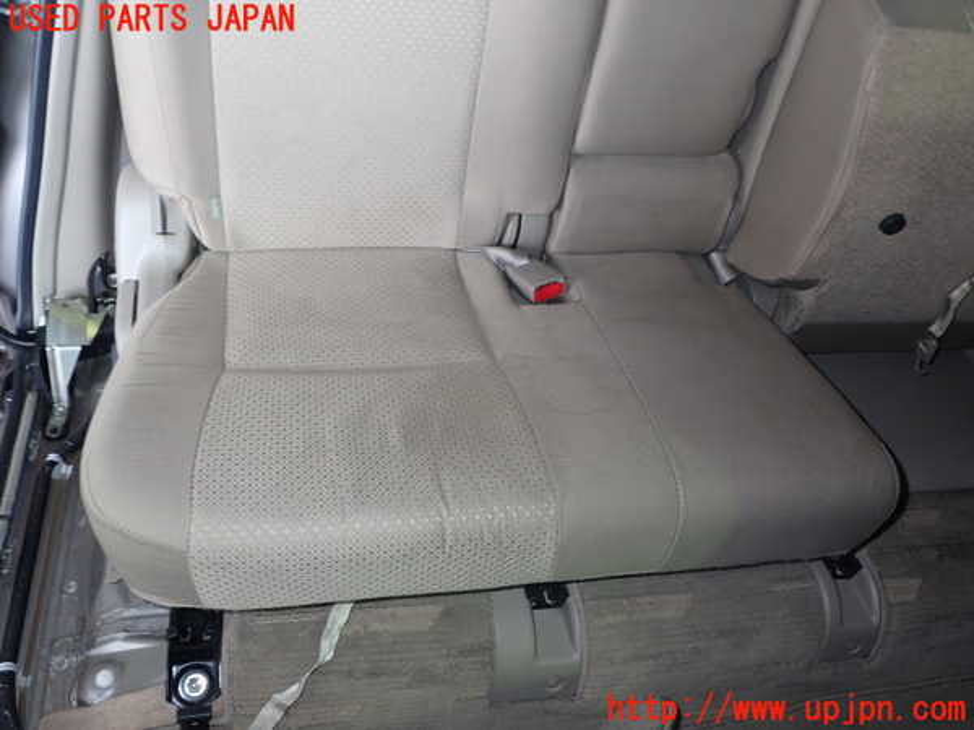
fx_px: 844
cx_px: 487
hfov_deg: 60.0
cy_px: 365
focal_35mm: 30
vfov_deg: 46.8
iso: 200
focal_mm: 5.4
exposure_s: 1/30
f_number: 2.3
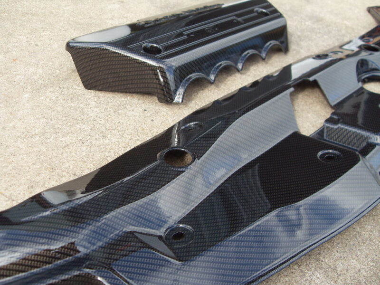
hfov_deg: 52.6
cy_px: 142
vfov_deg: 40.7
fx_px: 384
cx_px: 190
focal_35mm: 35
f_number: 2.8
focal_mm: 6.3
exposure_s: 1/350
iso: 80
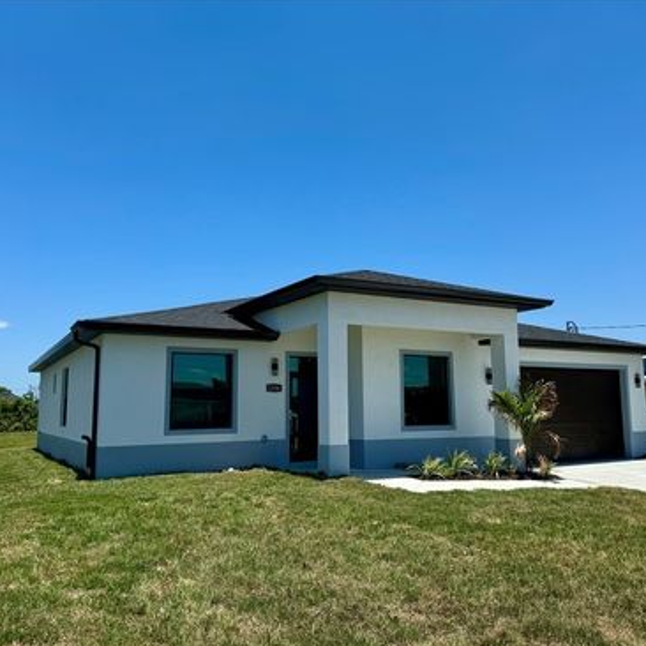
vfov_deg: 55.6
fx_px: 612
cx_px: 323
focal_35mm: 29
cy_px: 327
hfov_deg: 55.6
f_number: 1.78
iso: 80
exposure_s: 1/5348
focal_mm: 6.76
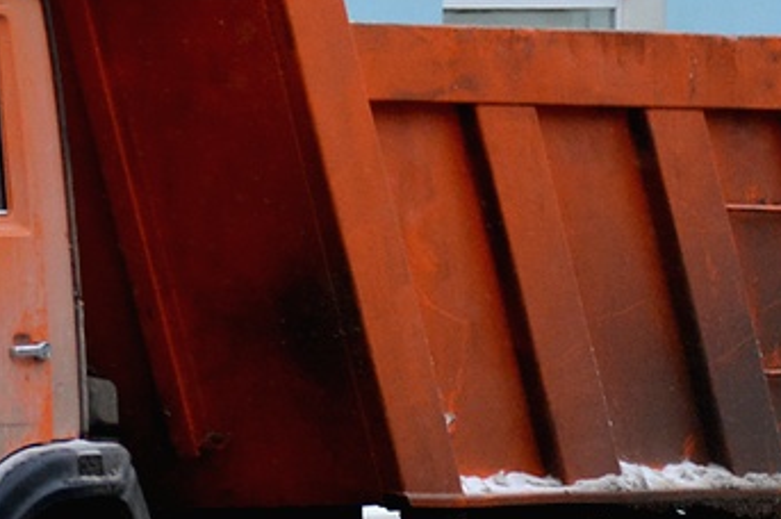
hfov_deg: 4.1
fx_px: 10958
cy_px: 304
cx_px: -48
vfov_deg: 2.7
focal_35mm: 506
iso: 800
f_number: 5.3
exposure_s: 1/640
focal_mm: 105
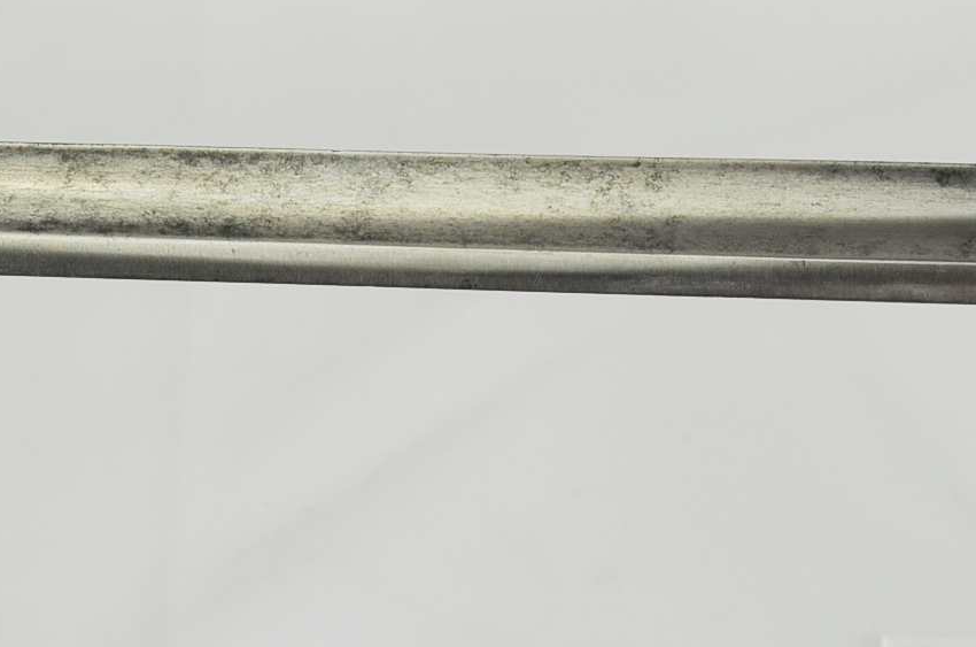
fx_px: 4708
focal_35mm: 174
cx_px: 122
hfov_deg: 11.8
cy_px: 226
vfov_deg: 7.9
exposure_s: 1/160
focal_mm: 40
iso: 200
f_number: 6.3
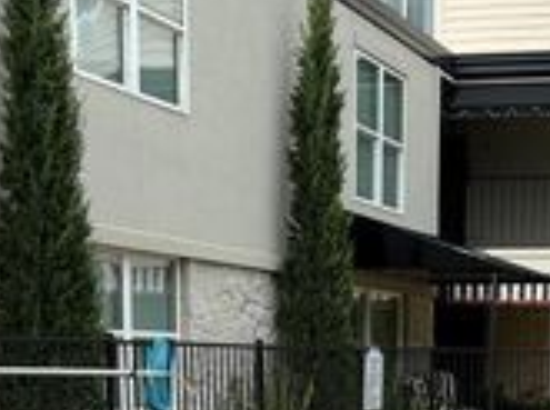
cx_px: 497
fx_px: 1252
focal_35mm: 79
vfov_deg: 17.4
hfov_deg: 24.1
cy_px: 545
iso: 50
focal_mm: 5.96
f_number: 1.6
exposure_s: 1/3106
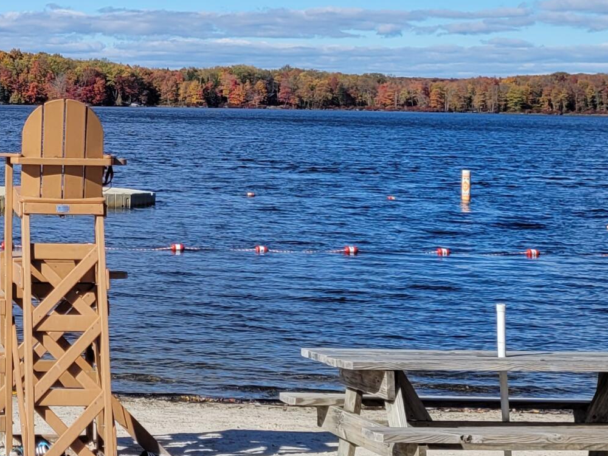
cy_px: -2
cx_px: -50
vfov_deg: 18.4
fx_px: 1370
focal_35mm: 78
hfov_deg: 23.6
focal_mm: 5.4
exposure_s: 1/3092
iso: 40
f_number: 1.8
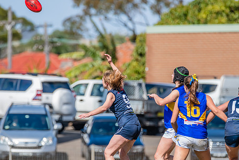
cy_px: 99
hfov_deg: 2.7
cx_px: 105
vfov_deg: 1.8
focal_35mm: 775
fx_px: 5146
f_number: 10
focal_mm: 600
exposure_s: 1/1600
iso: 800
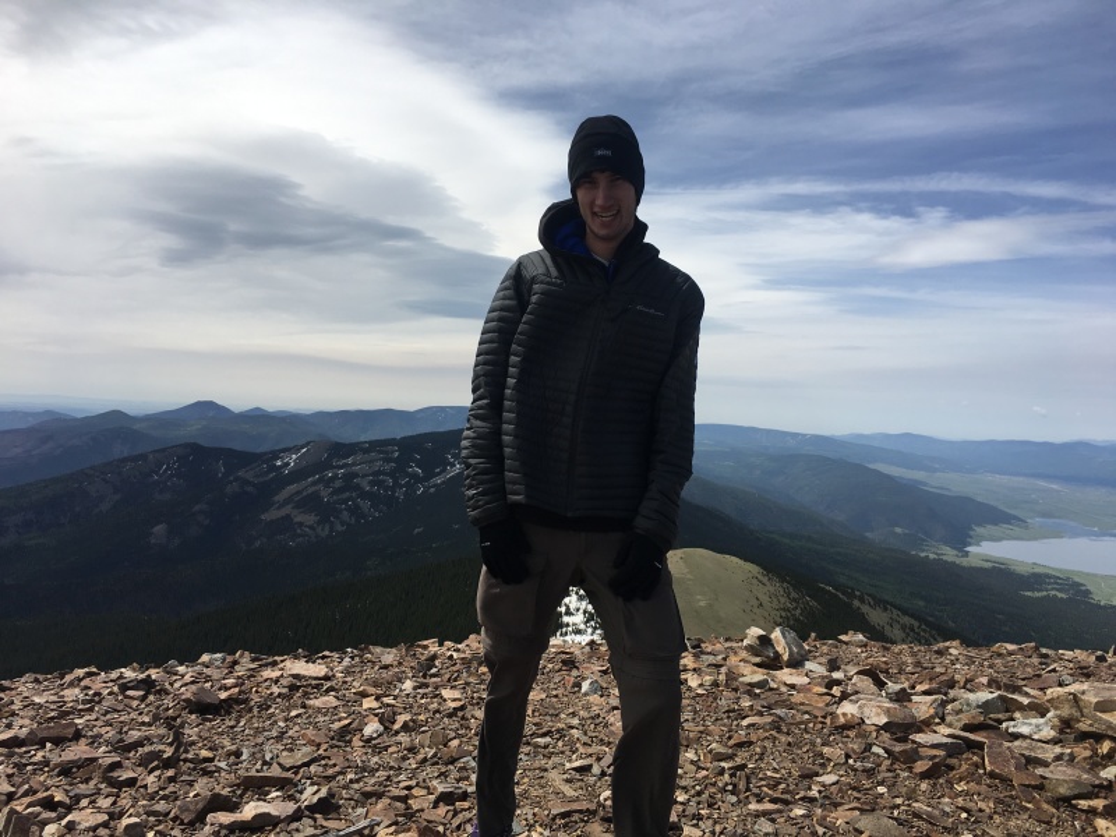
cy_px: 418
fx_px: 935
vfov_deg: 48.2
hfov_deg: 61.7
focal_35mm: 29
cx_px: 558
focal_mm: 4.15
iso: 25
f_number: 2.2
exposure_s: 1/2137
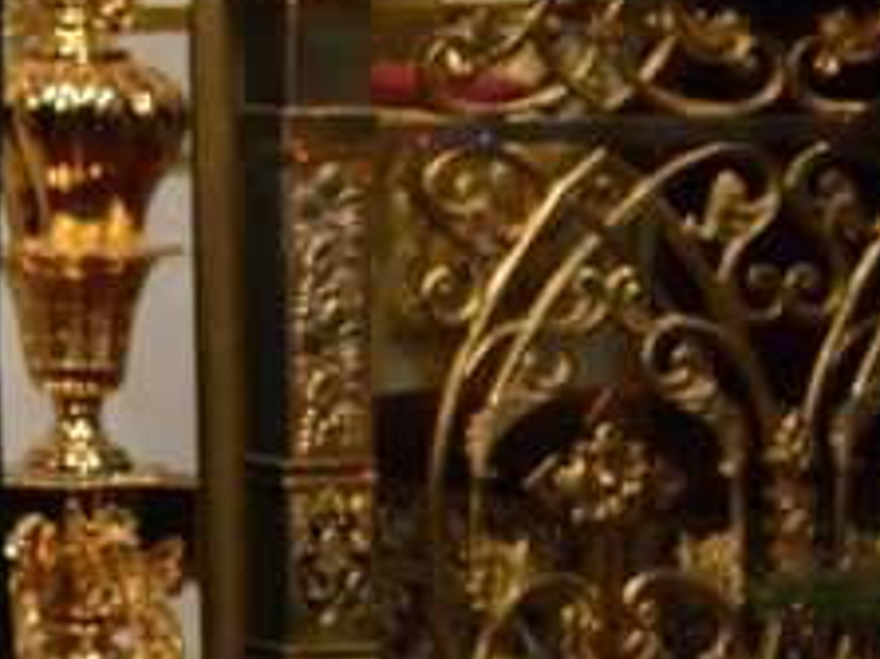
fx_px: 6733
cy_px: -511
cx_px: -1081
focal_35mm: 265
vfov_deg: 5.5
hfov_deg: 7.1
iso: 2000
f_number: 5.3
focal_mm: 40
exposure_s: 1/15
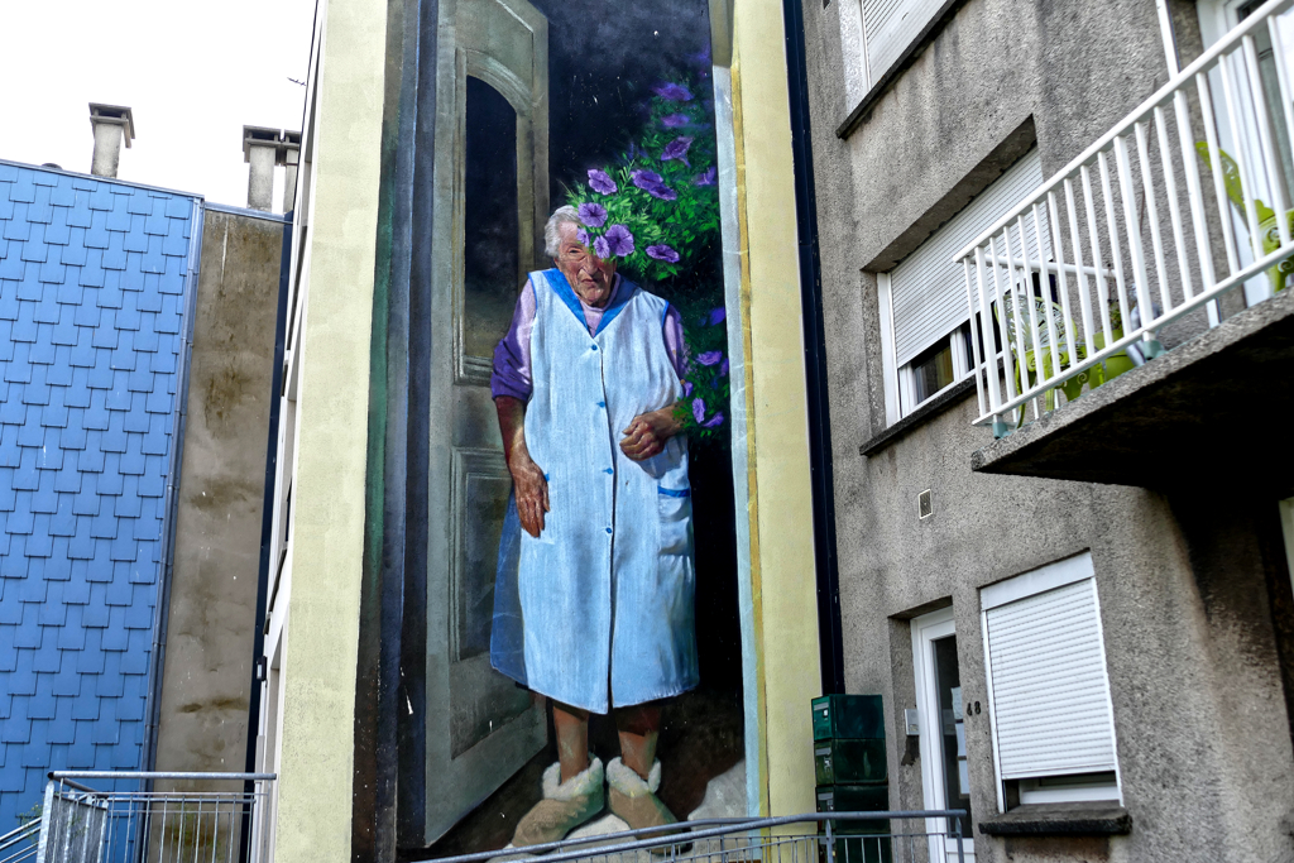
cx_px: 647
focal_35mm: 37
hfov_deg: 51.9
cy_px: 432
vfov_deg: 36.0
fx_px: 1330
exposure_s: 1/640
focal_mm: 13.4
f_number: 3.1
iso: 125
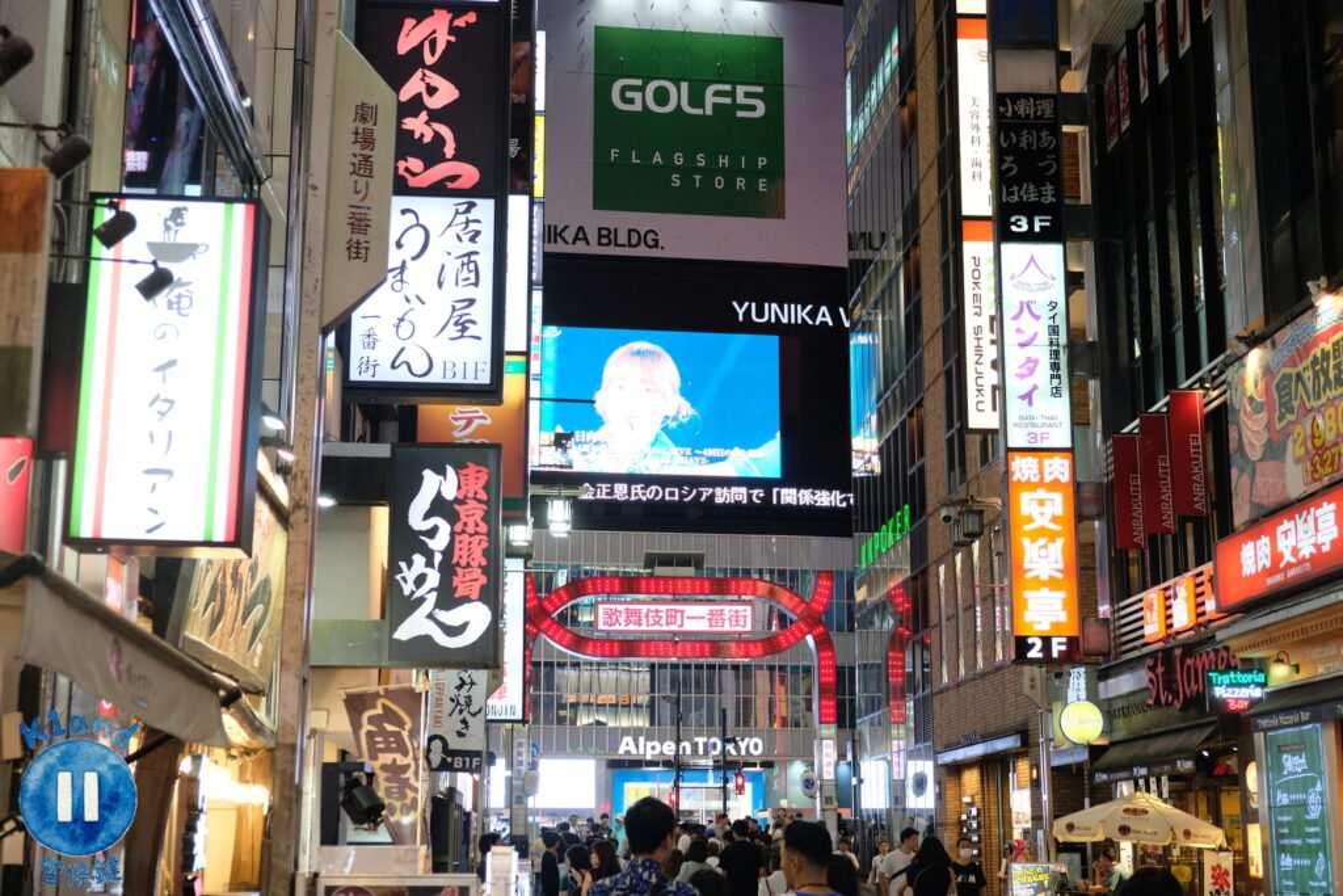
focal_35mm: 47
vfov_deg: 28.7
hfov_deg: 41.9
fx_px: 1753
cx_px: 672
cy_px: 448
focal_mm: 31.5
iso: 800
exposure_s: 1/50
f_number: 3.6
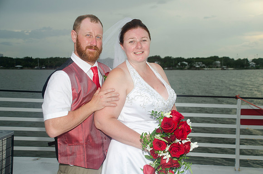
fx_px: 350
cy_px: 87
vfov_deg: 27.9
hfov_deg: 41.2
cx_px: 132
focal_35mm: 48
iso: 100
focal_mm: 32
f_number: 5.6
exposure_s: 1/250
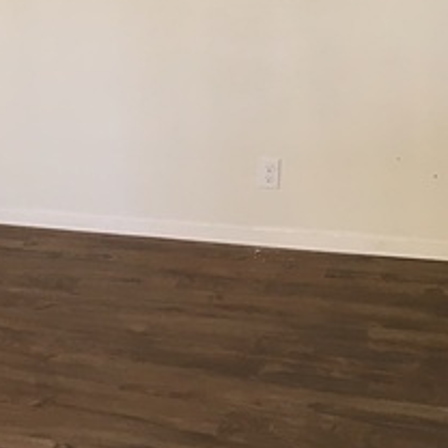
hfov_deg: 18.8
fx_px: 1201
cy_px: 93
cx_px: -206
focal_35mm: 82
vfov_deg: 20.9
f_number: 2.2
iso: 25
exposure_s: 1/30
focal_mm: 4.15
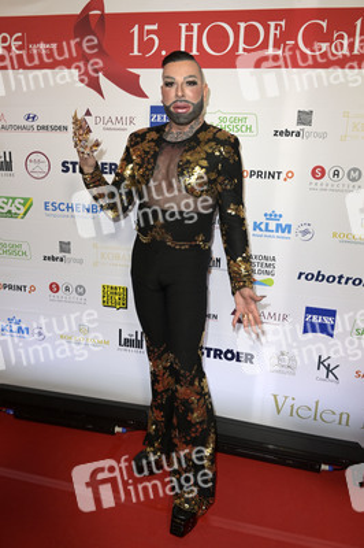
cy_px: 274
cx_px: 182
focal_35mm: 29
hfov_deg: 44.9
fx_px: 441
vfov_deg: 63.7
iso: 800
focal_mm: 29
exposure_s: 1/250
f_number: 5.6
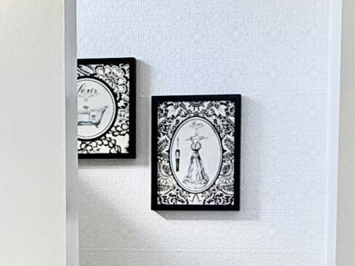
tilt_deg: -5.0
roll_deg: -0.4
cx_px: 148
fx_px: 882
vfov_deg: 16.8
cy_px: 269
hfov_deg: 22.7
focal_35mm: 86
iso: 100
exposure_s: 1/120
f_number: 2.2
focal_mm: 2.22
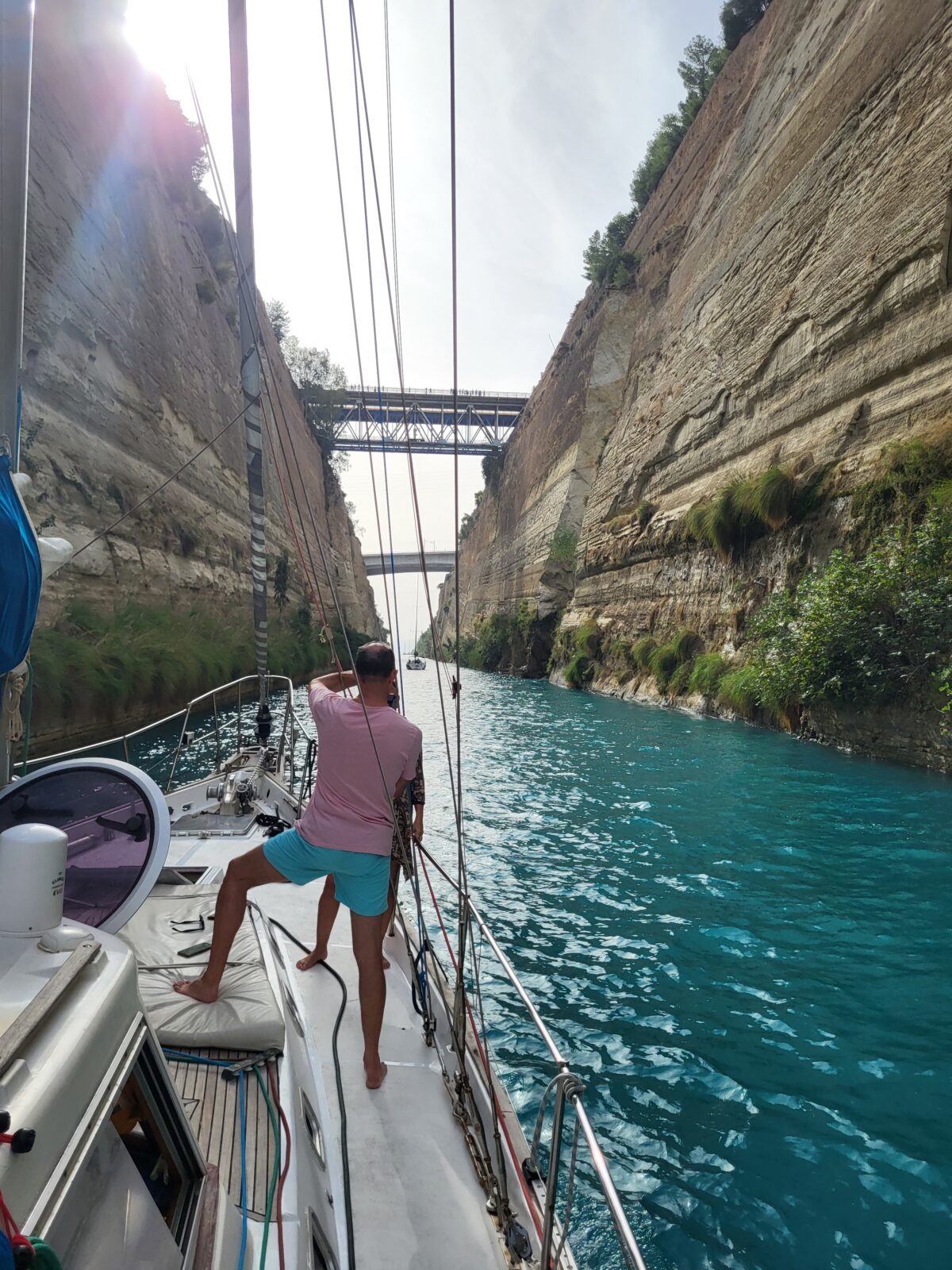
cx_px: 476
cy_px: 635
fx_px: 953
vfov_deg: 67.3
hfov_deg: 53.1
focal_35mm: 26
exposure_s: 1/3903
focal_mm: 5.4
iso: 40
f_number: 1.8
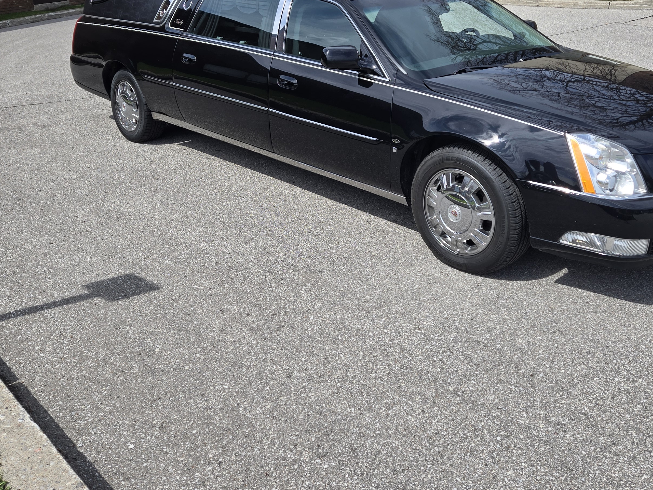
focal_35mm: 38
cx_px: 333
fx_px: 717
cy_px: 123
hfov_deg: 49.0
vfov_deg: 36.8
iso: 25
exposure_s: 1/2391
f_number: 1.8
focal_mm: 5.4
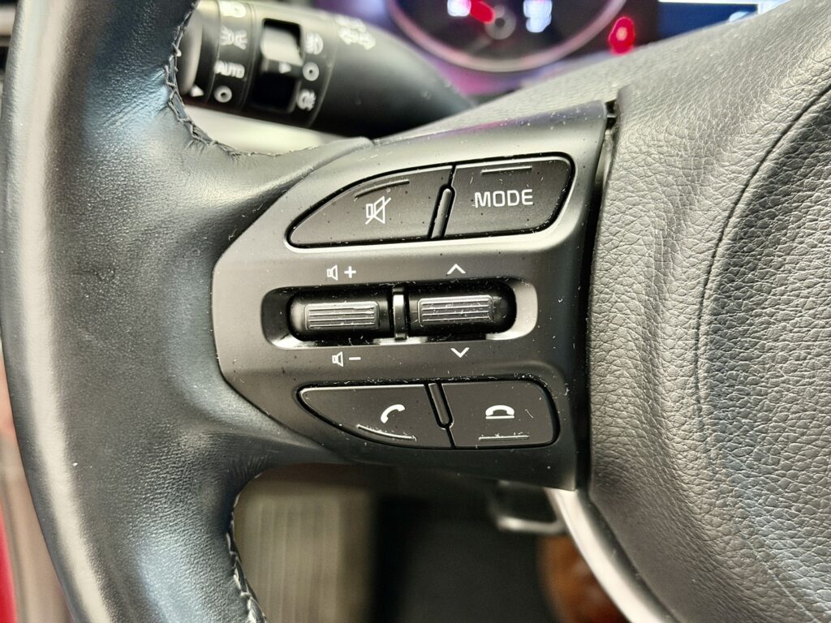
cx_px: 416
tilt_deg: -29.9
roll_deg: -0.2
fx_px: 1152
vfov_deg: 30.3
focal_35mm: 48
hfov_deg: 39.7
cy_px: 312
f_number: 1.78
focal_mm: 6.76
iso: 640
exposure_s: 1/28
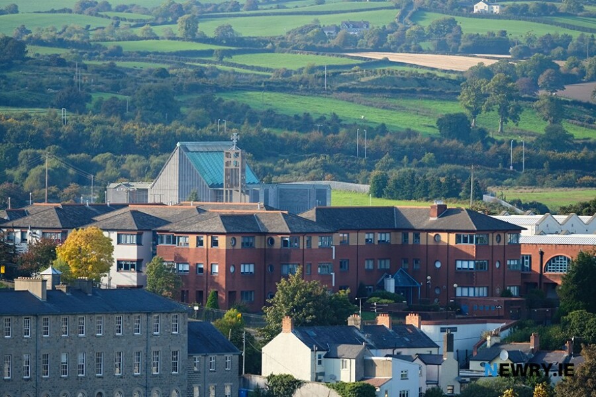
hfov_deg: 4.6
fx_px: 7483
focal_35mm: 452
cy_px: 198
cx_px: 298
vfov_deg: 3.0
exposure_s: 1/340
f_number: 5.2
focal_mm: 301.1
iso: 200
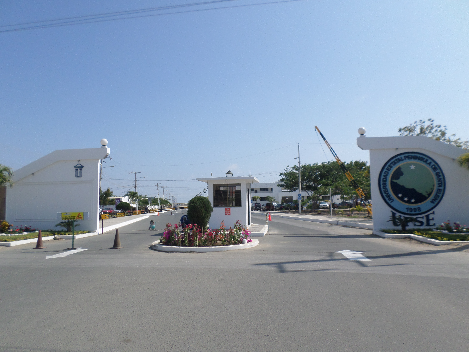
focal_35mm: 25
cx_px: 234
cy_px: 176
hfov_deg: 69.4
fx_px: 339
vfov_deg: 54.9
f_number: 9.2
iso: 80
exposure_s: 1/250
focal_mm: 4.5
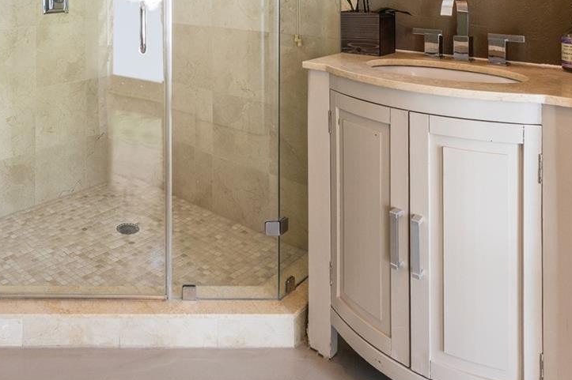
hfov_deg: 56.2
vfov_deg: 36.6
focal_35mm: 31
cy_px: -25
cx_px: 119
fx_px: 492
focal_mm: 14
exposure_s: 1/8
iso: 200
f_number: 8
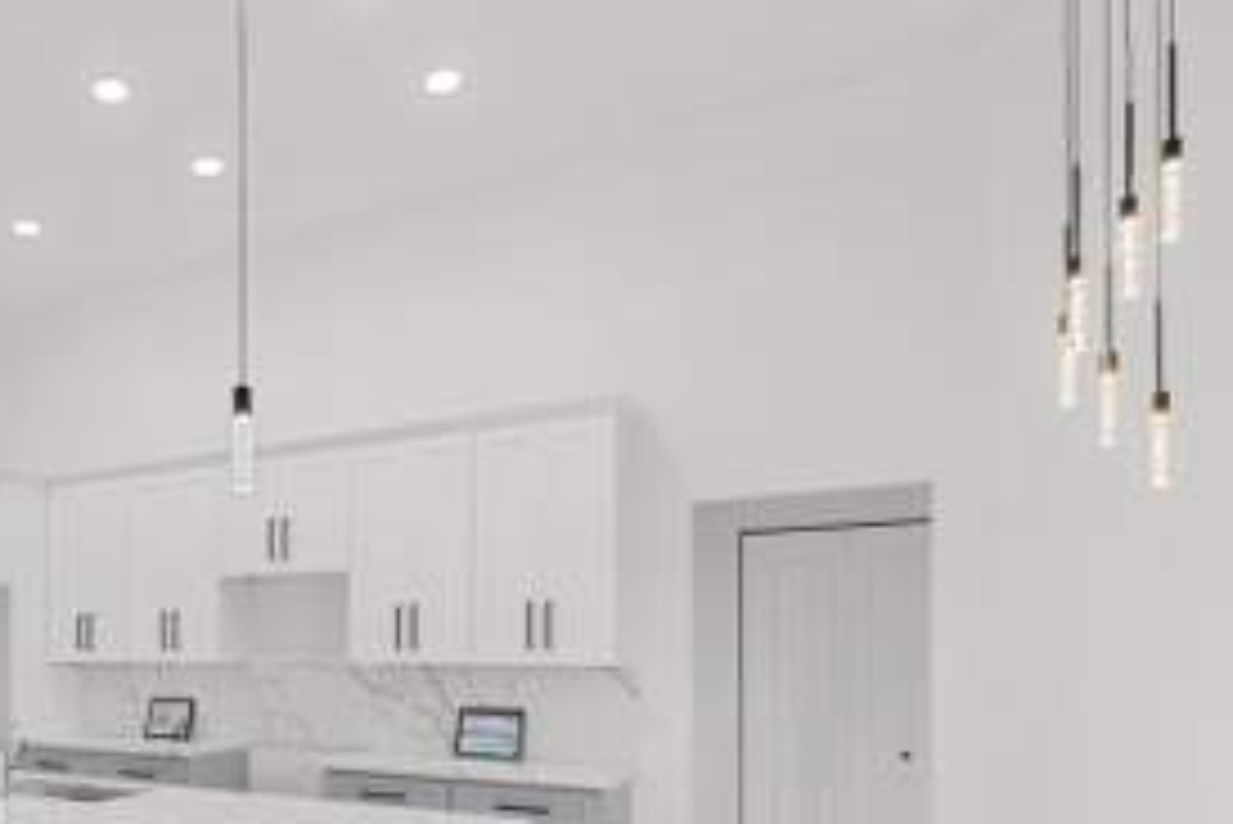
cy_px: 644
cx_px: 189
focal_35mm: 28
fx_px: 959
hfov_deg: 58.6
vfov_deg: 44.5
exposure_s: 1/3
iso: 100
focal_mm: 16
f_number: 9
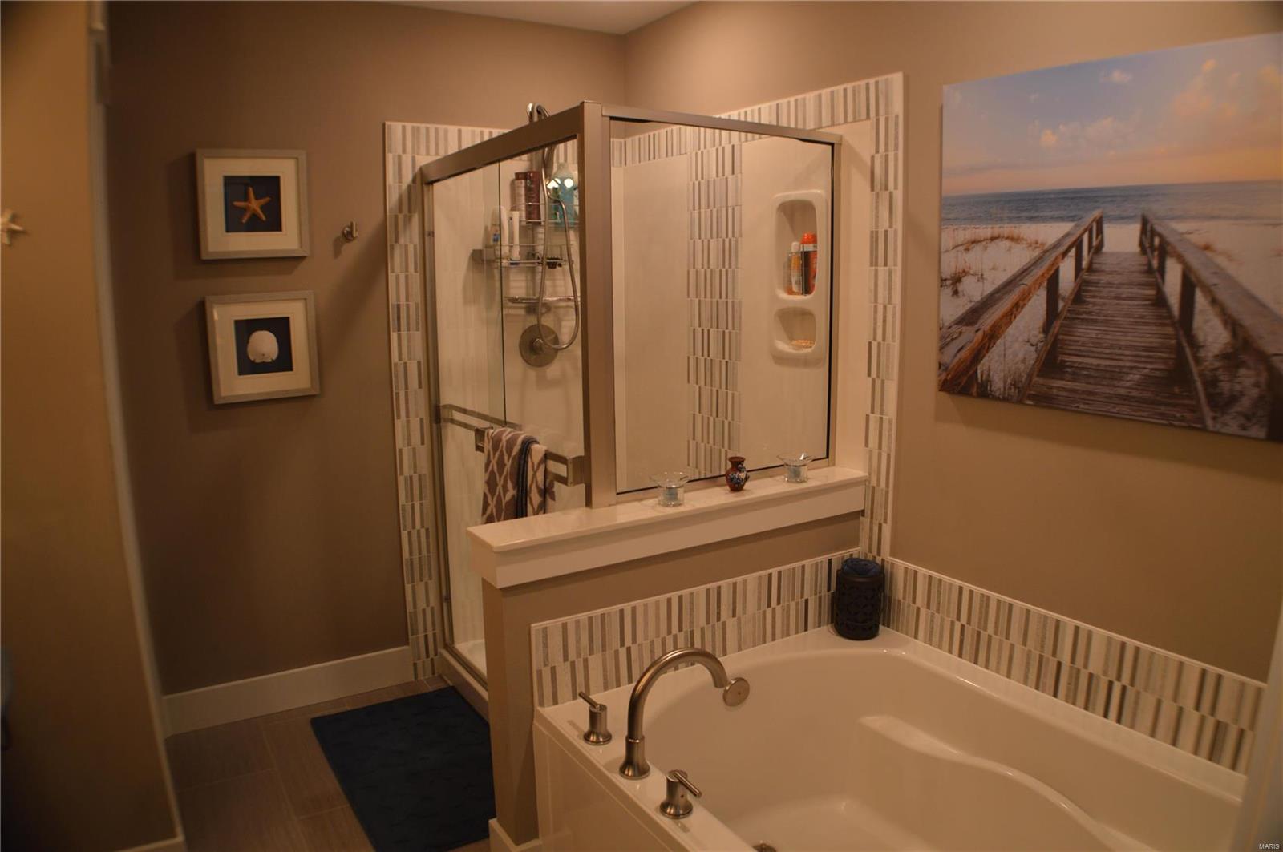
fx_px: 1068
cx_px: 642
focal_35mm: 30
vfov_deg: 43.5
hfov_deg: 62.0
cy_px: 426
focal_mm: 20
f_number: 3.8
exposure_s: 1/60
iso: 400
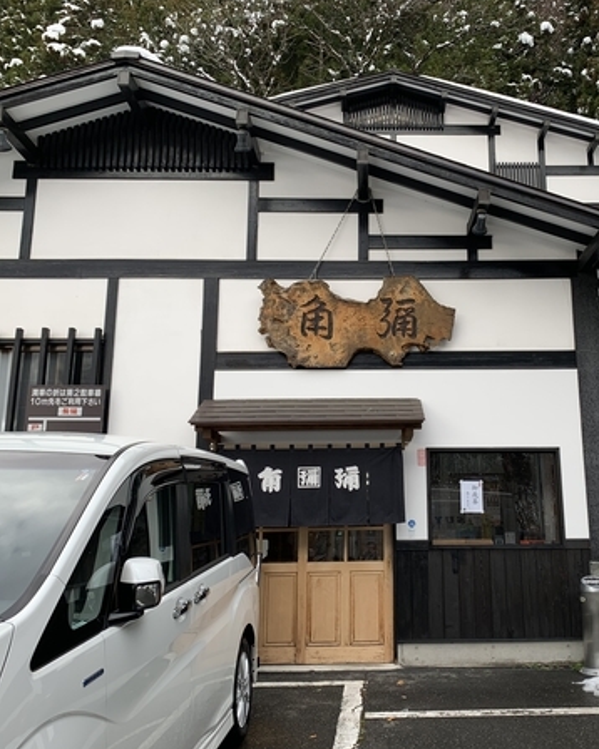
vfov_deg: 52.9
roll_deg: +0.4
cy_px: 374
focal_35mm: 34
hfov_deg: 42.5
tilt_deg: +12.5
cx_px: 415
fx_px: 754
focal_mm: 4.25
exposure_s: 1/471
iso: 25
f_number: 1.8
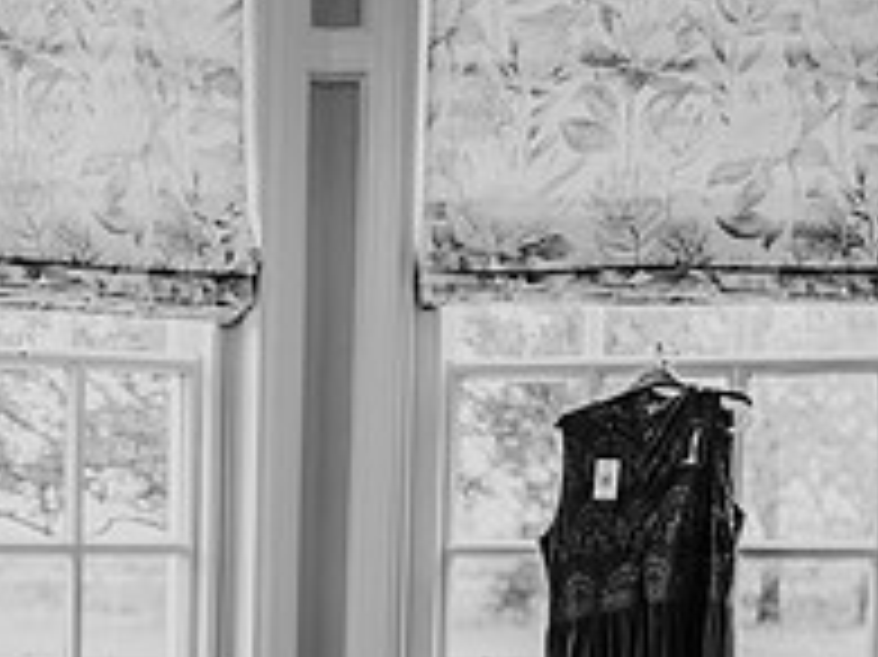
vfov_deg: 14.2
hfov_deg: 18.8
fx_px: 2535
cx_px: -122
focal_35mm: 100
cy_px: 832
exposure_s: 1/40
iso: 125
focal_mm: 35
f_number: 1.8
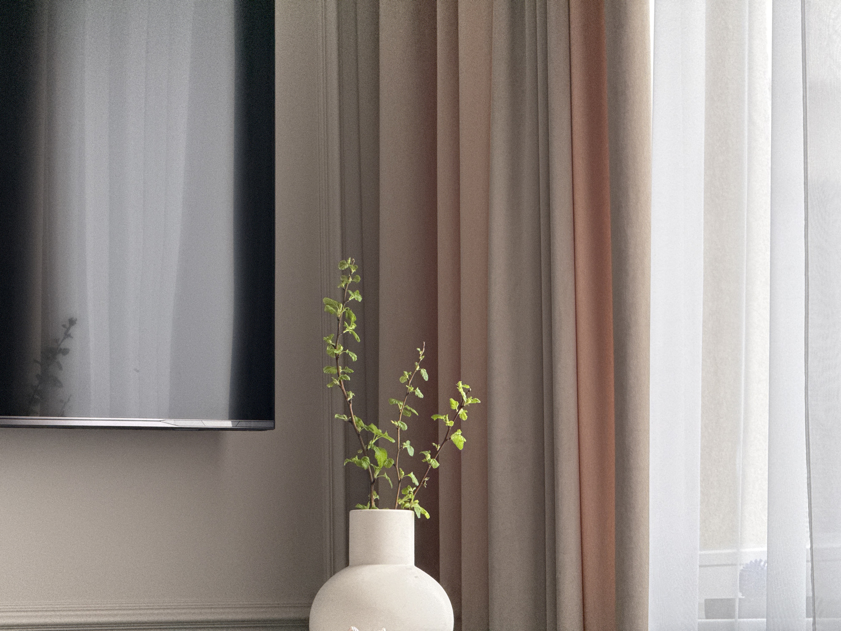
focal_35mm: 120
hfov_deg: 16.4
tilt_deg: +5.6
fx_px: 2915
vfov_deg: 12.3
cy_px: 316
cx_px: 420
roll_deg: +1.5
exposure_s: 1/99
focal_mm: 15.66
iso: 200
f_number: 2.8
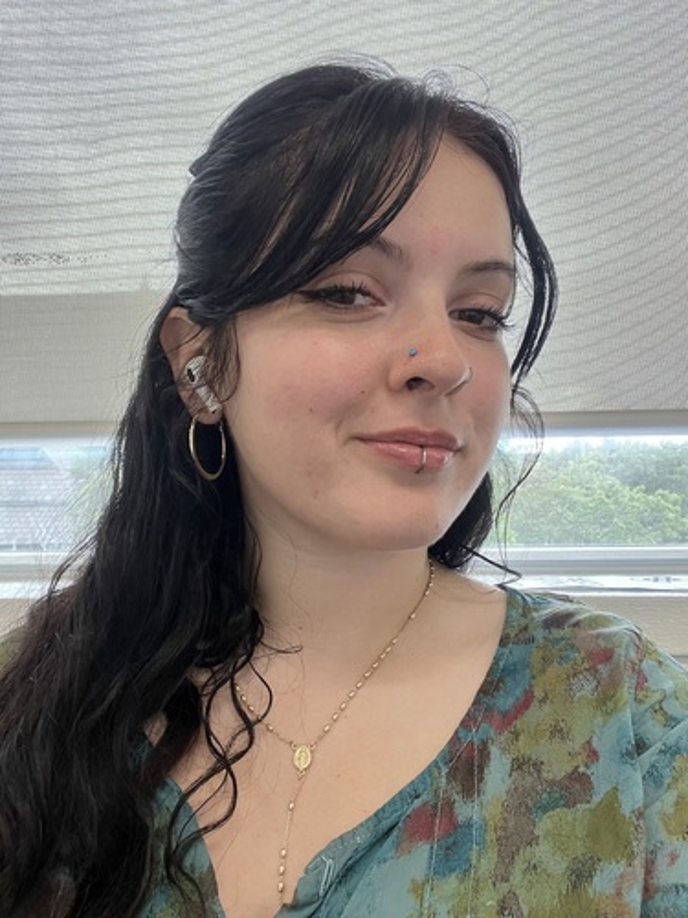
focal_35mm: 30
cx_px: 344
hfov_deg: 46.8
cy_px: 459
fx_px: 795
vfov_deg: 60.0
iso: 125
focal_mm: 2.71
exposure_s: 1/60
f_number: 2.2
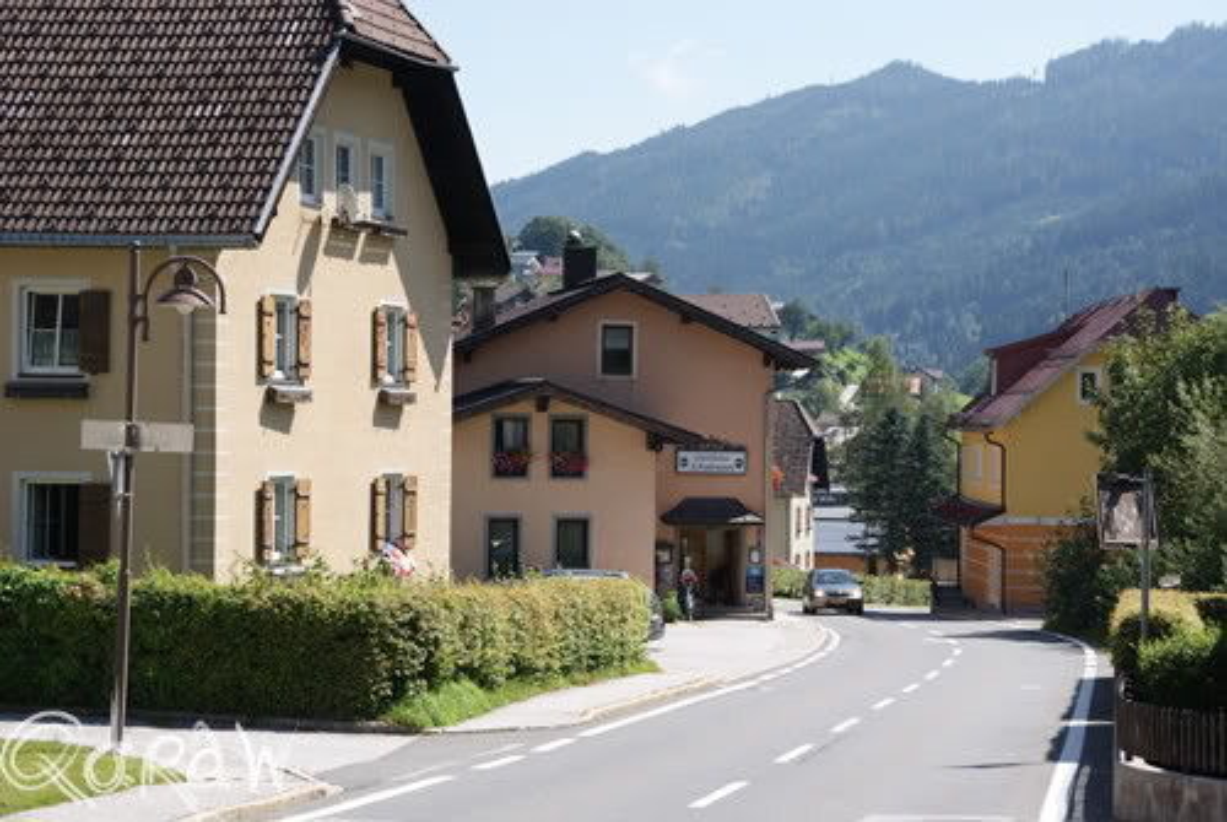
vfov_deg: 16.6
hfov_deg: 24.6
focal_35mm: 82
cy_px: 411
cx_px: 614
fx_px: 2816
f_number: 7.1
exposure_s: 1/200
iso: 100
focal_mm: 55
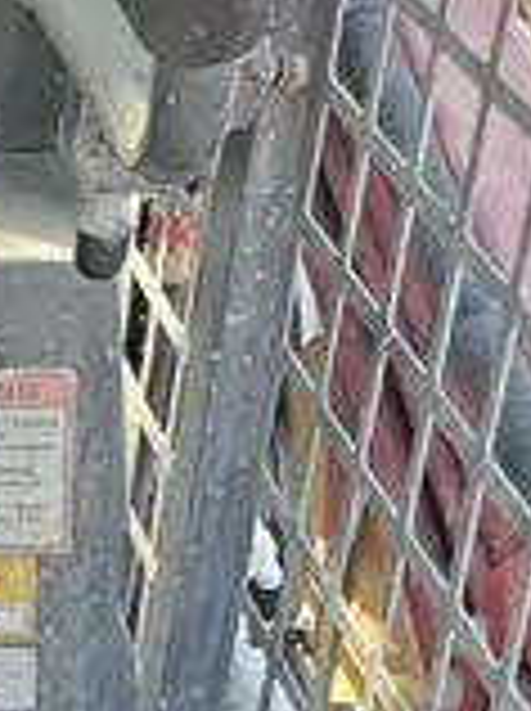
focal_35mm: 121
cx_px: -594
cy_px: 889
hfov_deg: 10.9
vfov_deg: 15.6
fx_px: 2482
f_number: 2.4
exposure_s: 1/120
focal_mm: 4.3
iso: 50
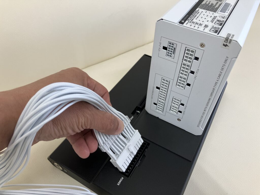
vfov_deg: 49.7
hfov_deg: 63.4
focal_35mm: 28
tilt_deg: -47.6
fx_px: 210
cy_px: 98
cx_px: 130
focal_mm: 3.99
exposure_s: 1/100
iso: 80
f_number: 1.8
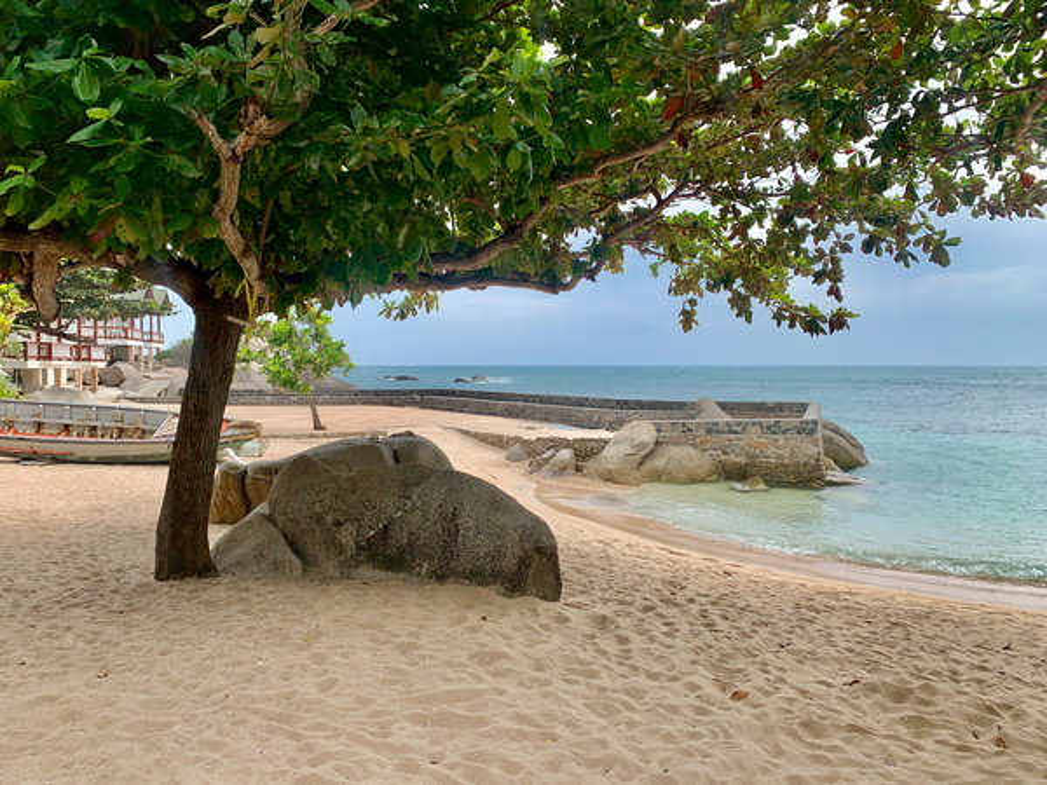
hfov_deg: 67.3
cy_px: 392
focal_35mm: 26
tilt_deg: -1.4
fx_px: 786
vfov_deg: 53.1
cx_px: 524
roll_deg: -0.3
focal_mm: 4.25
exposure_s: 1/1427
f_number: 1.8
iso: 25
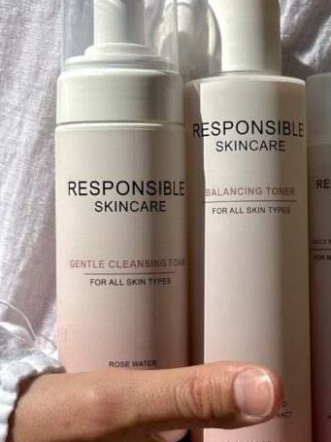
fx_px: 1378
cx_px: 245
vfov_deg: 18.2
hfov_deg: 13.7
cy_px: 231
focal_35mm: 108
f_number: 1.78
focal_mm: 6.86
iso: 64
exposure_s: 1/18868
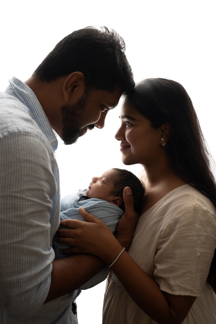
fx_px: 315
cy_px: 162
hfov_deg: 37.9
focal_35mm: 35
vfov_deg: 54.4
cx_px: 108
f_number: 2.5
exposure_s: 1/160
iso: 100
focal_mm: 35
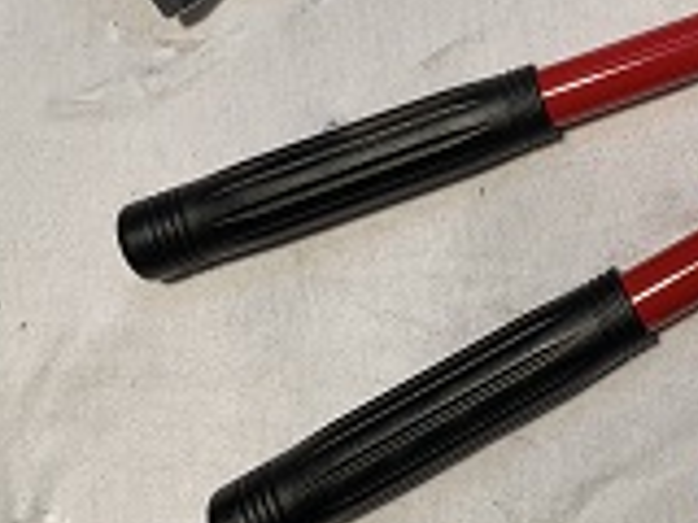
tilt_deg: -73.2
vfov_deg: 21.7
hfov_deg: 27.3
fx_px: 1311
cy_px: -13
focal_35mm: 65
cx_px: 772
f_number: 1.8
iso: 25
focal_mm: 4.25
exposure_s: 1/154
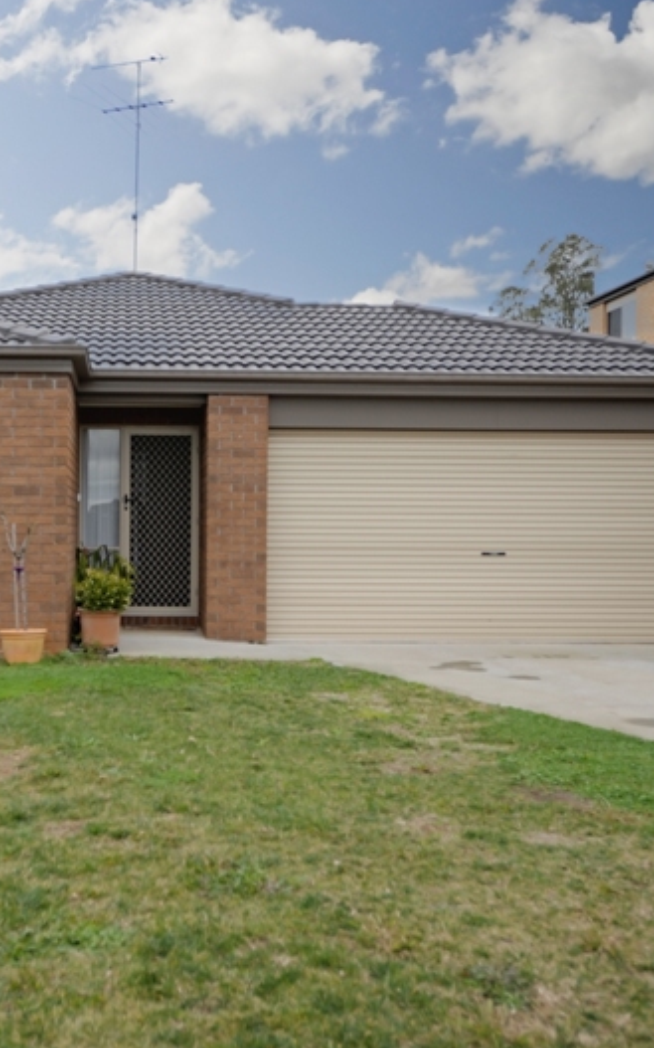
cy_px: 523
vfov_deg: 56.7
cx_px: 143
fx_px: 970
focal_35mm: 34
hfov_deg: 36.2
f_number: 2.8
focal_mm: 22
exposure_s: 1/800
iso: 160
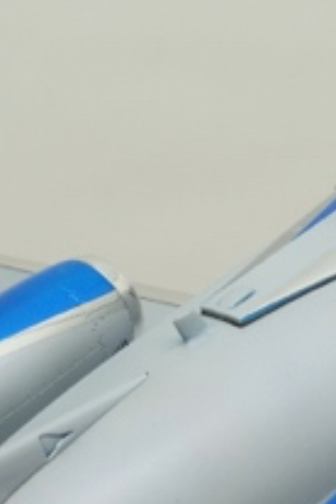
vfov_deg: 7.9
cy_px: 236
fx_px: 3632
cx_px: 246
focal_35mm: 259
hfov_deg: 5.3
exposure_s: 1/4
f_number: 11
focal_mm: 35
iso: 100
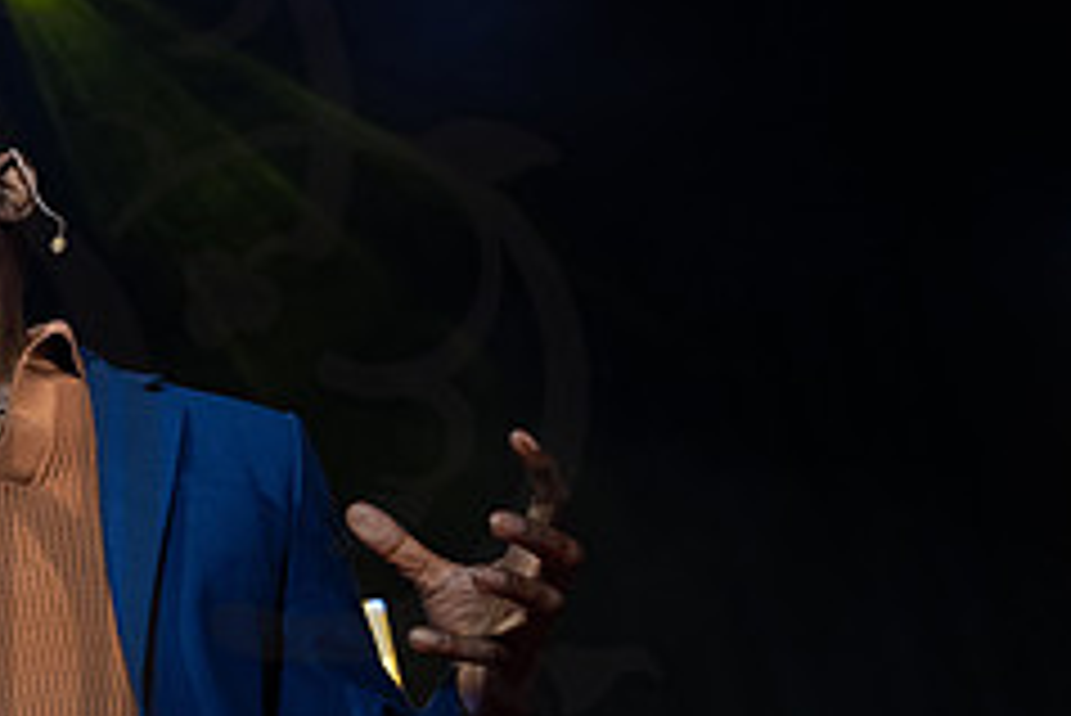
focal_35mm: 122
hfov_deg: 16.2
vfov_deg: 11.2
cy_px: 570
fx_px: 3632
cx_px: -135
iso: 1600
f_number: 4.5
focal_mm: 50
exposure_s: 1/125
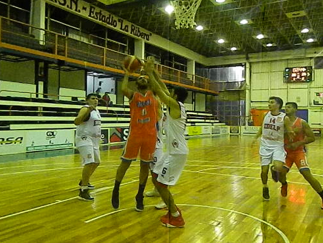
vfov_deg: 44.1
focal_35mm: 32
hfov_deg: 56.8
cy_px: 116
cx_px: 169
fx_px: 299
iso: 1600
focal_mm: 4.5
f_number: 3.1
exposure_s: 1/100
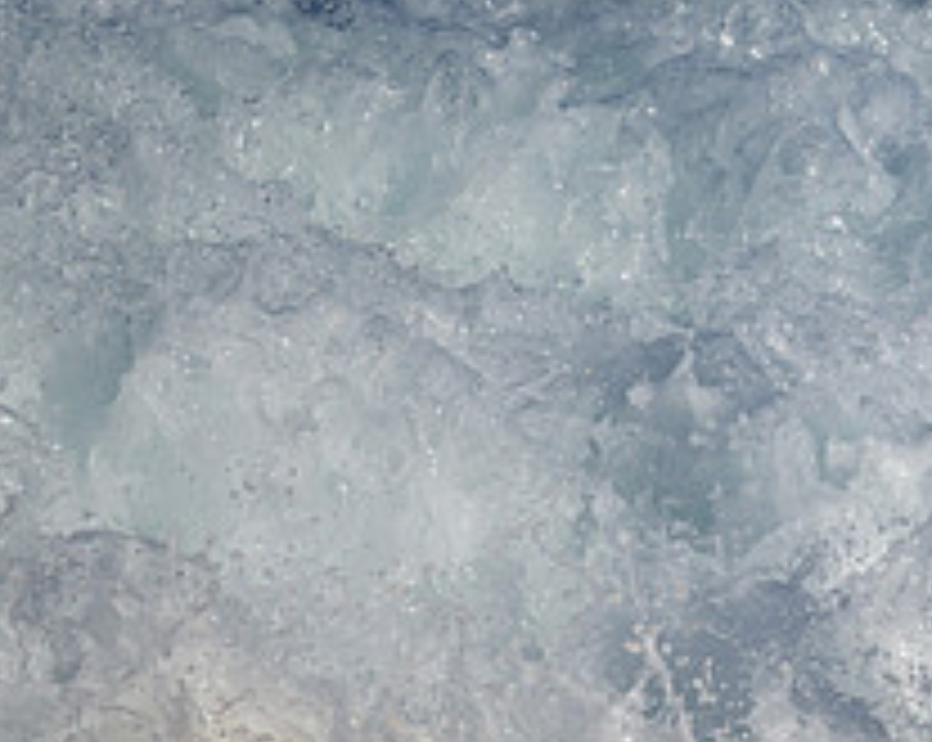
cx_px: 1355
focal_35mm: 2345
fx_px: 64592
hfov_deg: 0.8
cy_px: 745
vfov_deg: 0.7
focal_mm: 800
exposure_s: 1/2000
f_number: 8
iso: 220
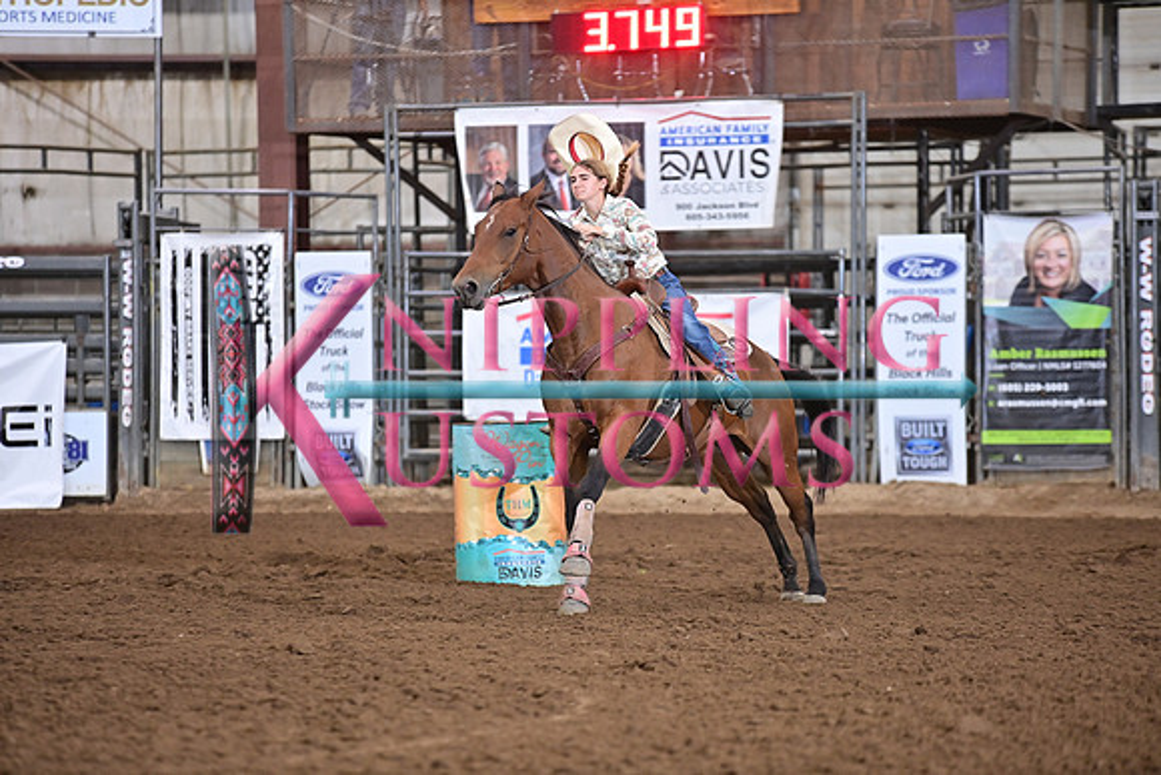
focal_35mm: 200
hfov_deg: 10.3
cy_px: 388
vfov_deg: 6.9
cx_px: 580
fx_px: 6451
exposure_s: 1/250
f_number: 3.2
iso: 1600
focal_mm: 200
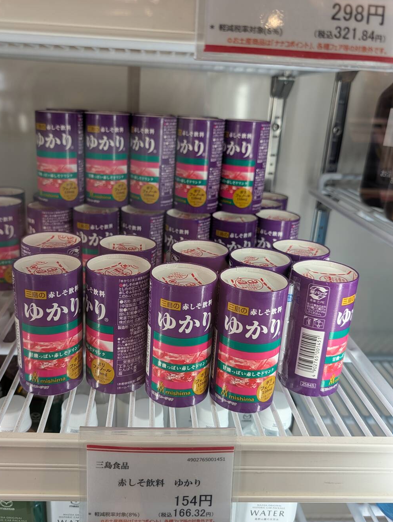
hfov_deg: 48.3
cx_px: 176
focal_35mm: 29
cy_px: 262
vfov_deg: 61.6
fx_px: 438
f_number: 1.68
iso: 41
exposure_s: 1/120
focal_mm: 6.9
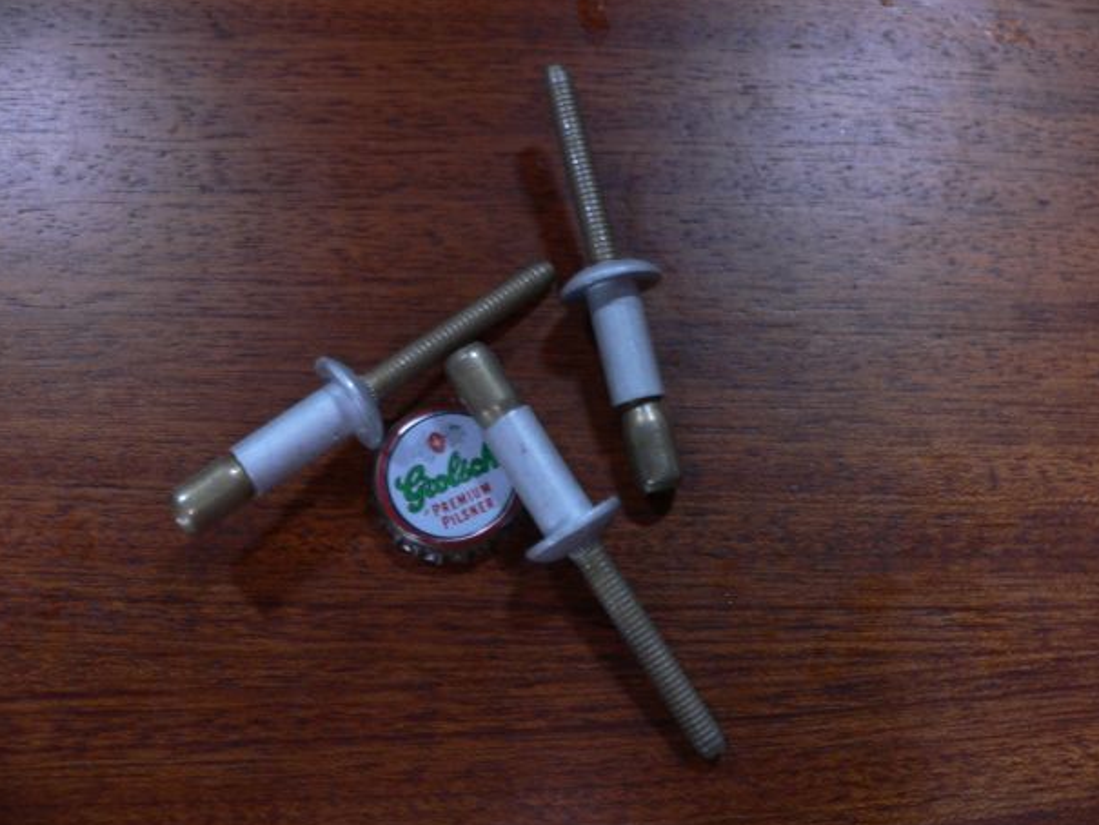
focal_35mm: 37
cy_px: 427
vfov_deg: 38.7
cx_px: 563
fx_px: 1175
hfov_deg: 50.1
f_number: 2.8
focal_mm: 4.6
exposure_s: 1/4
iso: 100
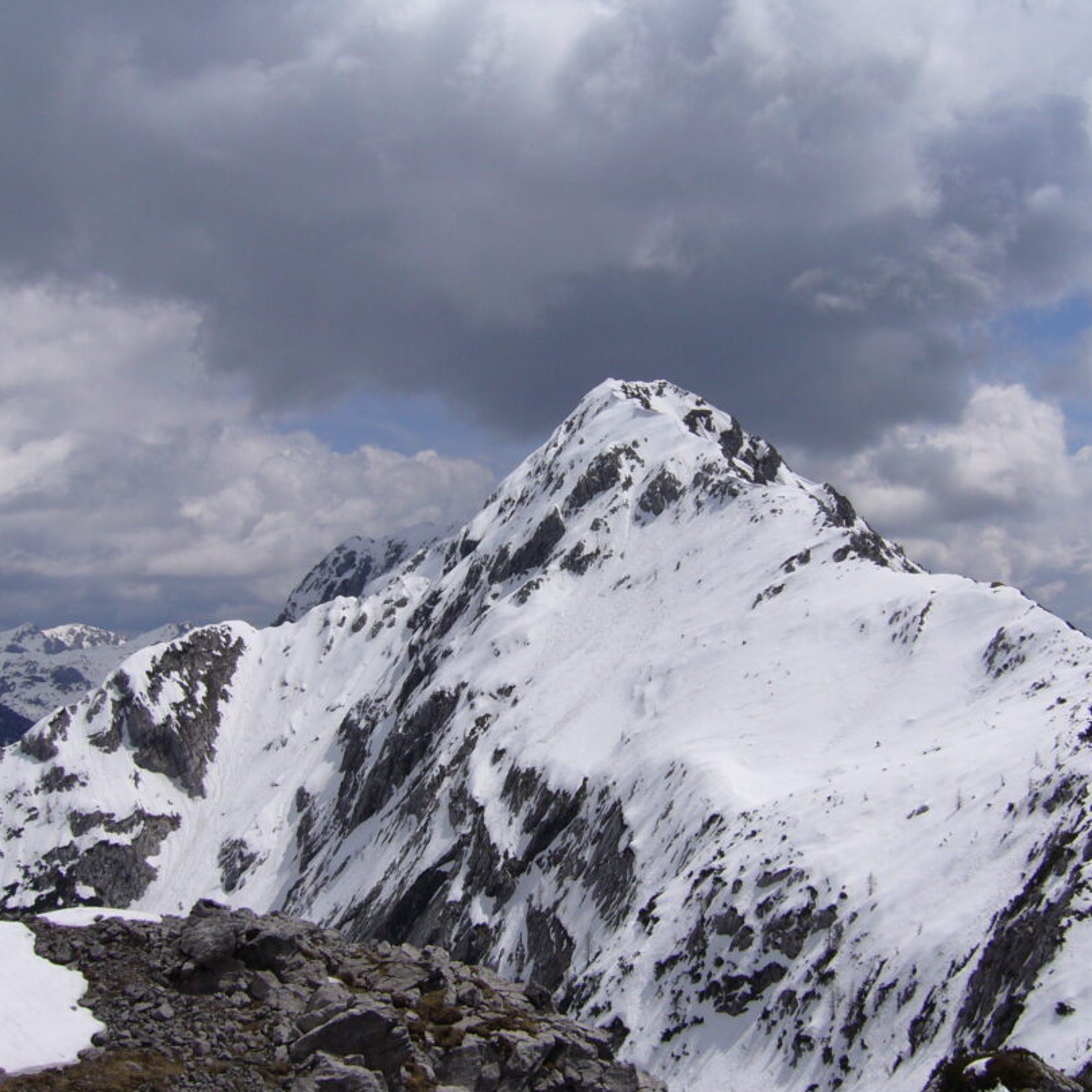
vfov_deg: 40.0
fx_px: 1499
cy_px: 545
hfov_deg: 39.9
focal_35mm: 42
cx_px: 639
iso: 80
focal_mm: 5.8
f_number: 5.6
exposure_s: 1/1300
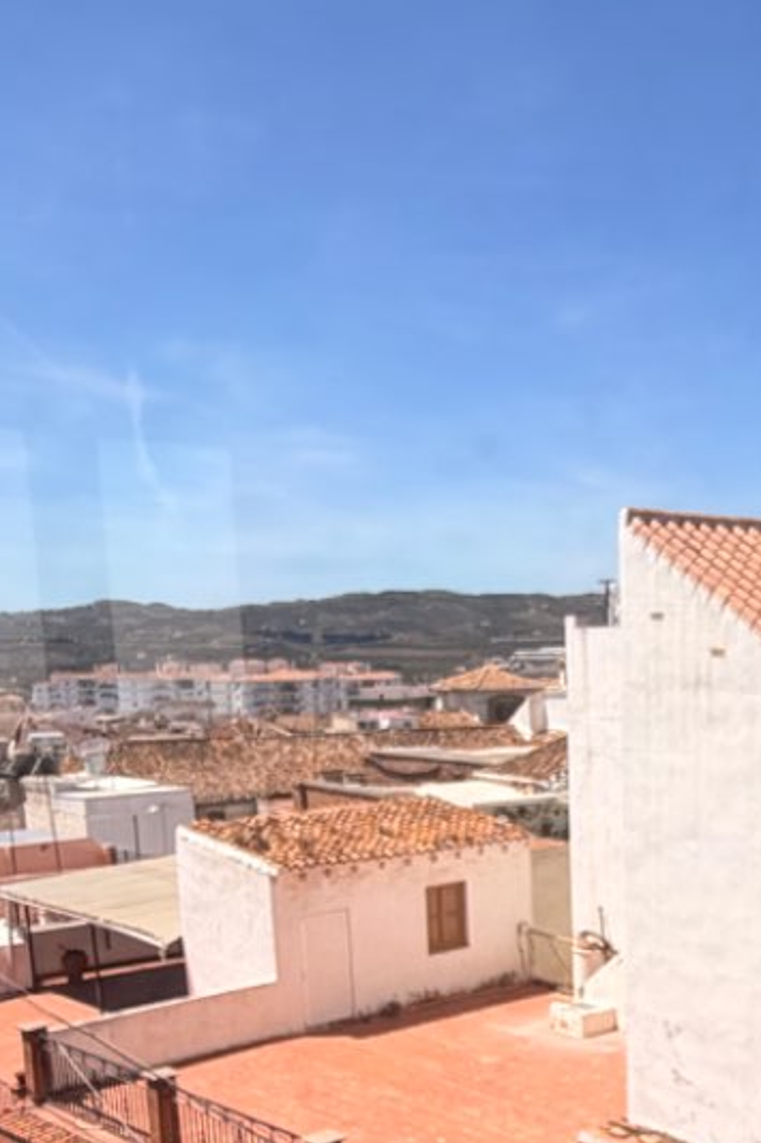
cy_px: 879
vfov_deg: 45.5
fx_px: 1301
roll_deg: -0.5
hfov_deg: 30.5
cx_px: 743
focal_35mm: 41
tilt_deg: -9.5
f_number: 2.2
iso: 32
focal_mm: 2.22
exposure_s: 1/770
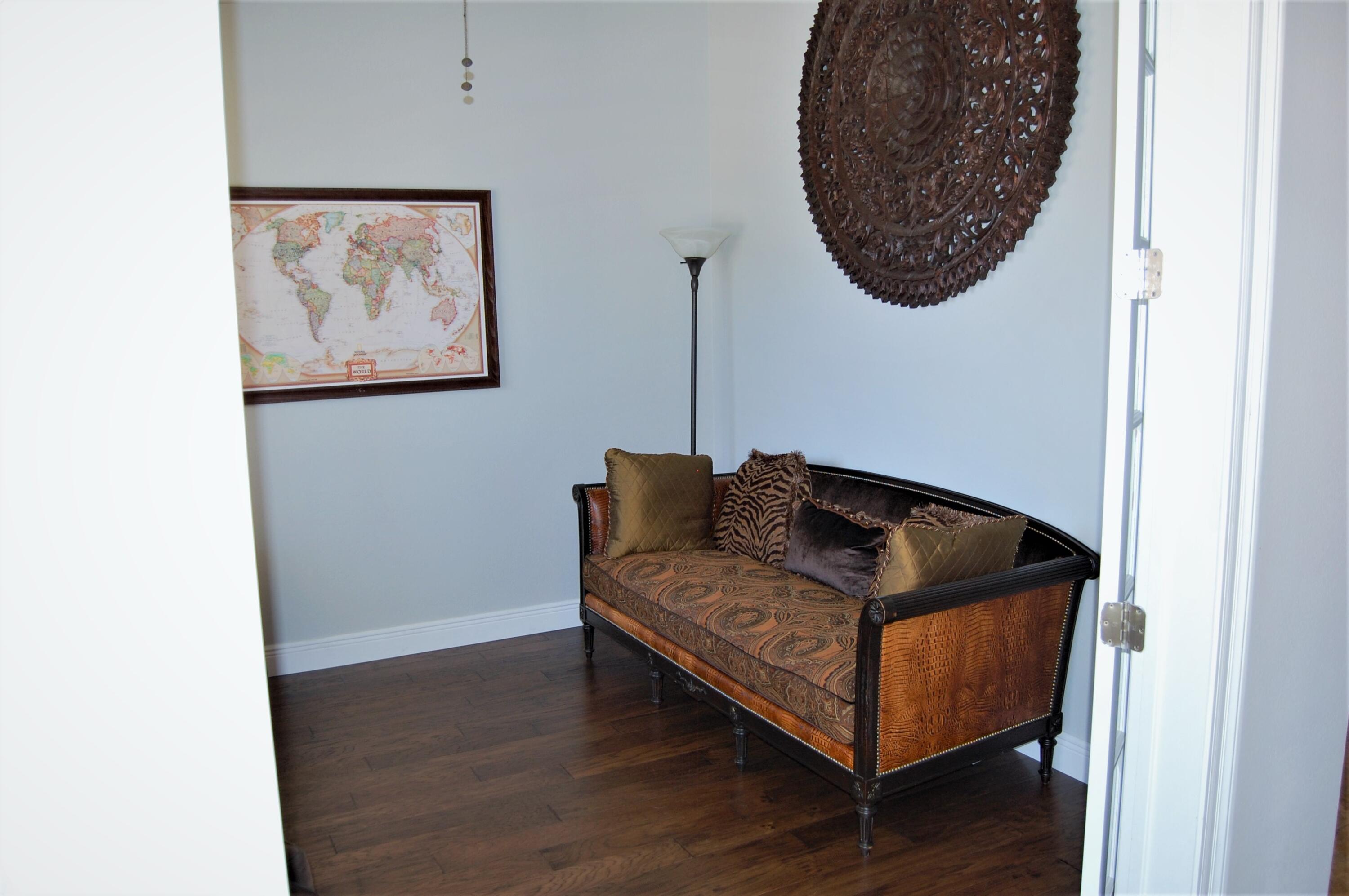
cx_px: 674
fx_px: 1011
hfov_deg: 67.4
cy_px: 448
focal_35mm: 27
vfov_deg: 47.8
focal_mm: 18
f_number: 3.5
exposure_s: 1/60
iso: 400
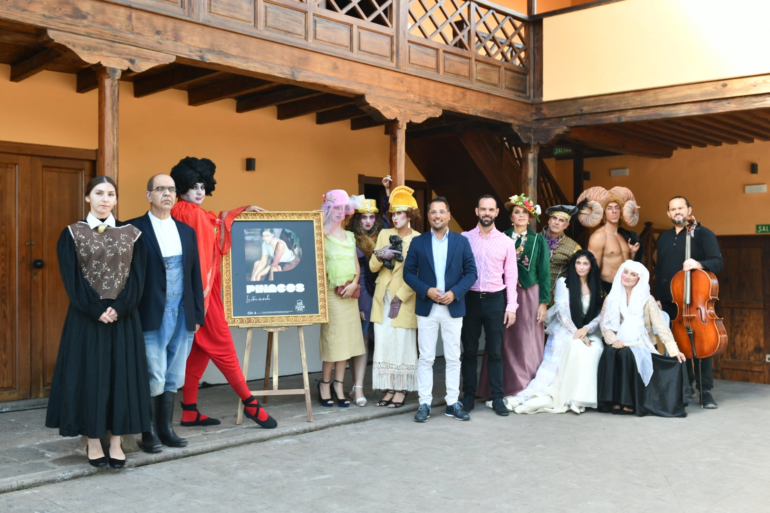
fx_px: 770
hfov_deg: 53.1
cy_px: 256
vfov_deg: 36.9
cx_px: 385
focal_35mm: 36
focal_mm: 24
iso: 400
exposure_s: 1/250
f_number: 3.2
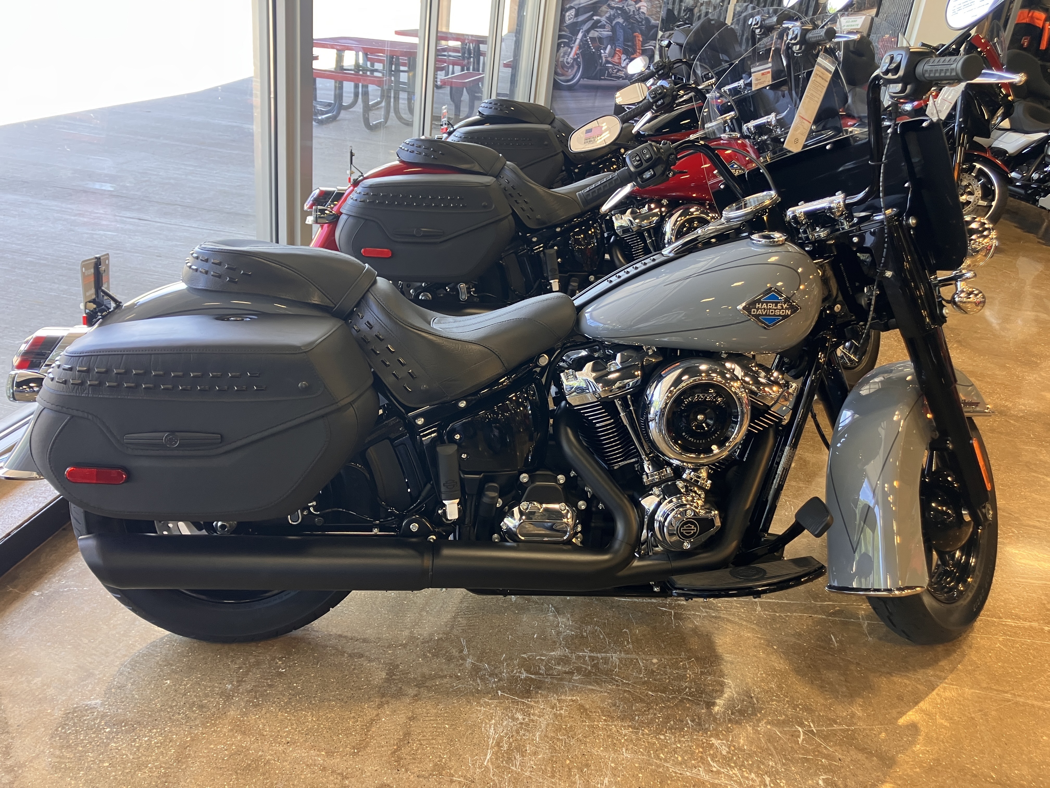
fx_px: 849
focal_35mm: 28
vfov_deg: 49.7
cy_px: 394
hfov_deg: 63.4
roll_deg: -6.2
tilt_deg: -25.1
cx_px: 525
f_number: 1.8
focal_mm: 3.99
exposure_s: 1/60
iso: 64
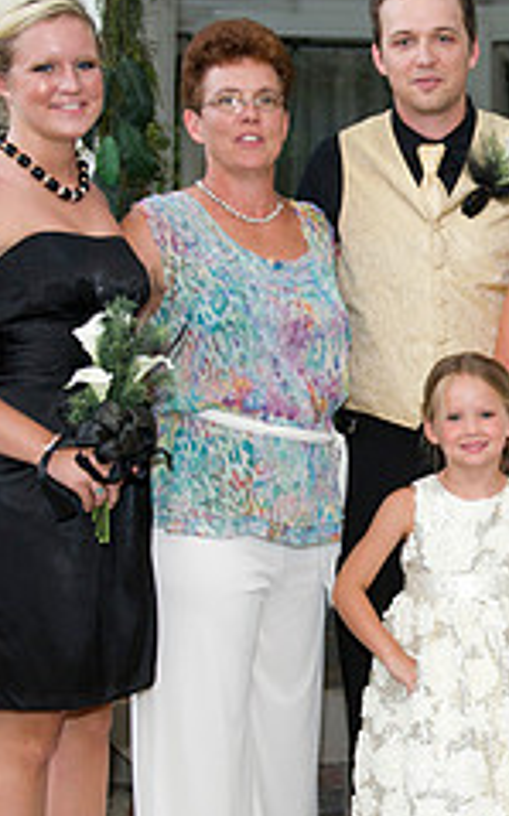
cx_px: 523
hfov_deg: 15.2
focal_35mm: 84
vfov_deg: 24.6
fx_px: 1868
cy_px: 468
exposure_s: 1/125
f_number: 2.8
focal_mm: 34
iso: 800
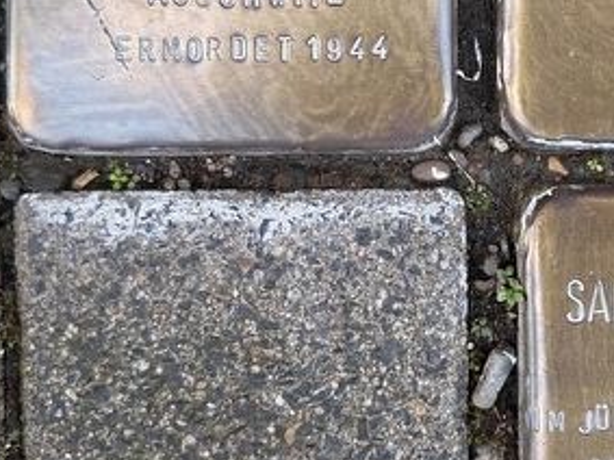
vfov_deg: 22.4
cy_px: 124
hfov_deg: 29.4
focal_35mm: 65
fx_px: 1152
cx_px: 458
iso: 200
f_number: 1.8
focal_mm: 5.4
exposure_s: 1/180
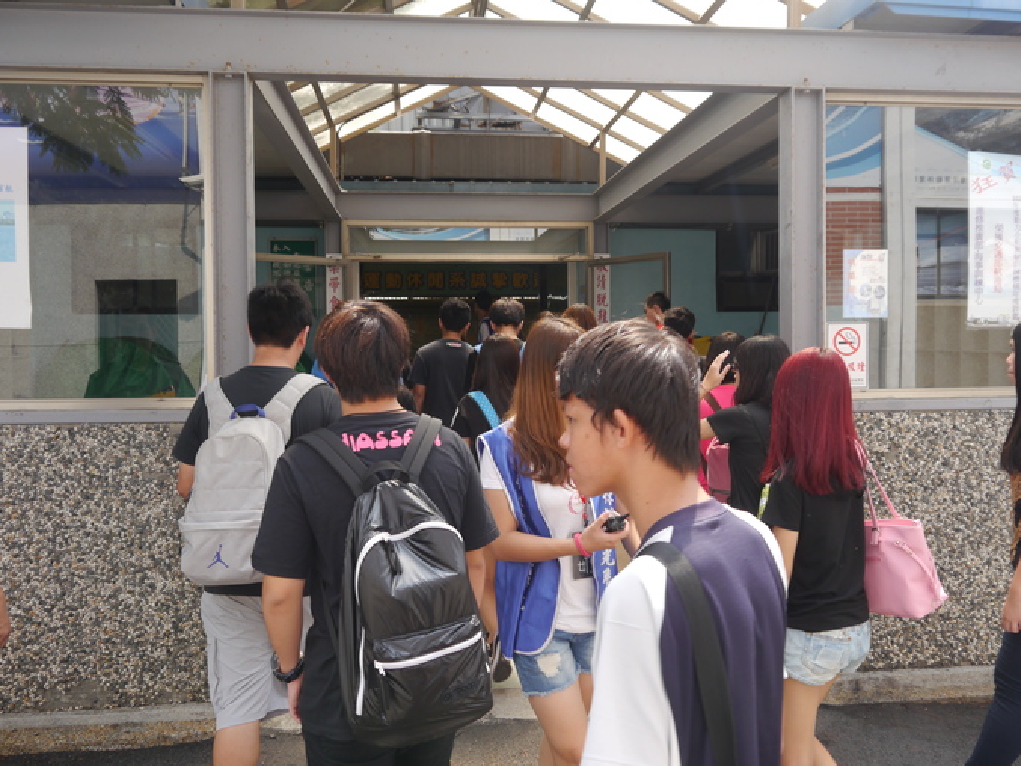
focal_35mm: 31
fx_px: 915
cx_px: 513
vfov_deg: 45.5
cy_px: 376
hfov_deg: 58.3
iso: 160
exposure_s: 1/200
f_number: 5
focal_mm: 15
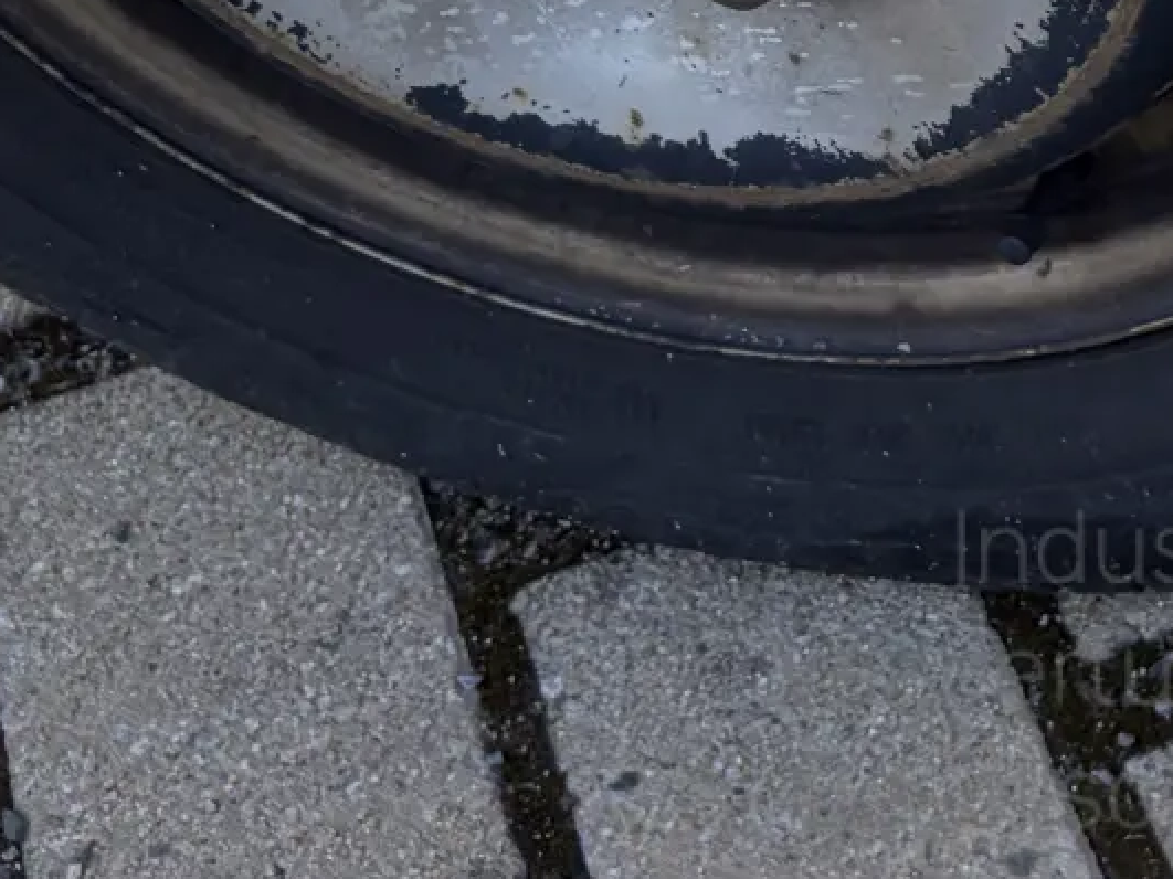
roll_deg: +1.1
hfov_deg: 20.4
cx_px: 1085
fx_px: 3185
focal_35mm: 94
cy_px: -442
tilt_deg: -43.8
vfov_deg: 14.6
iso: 64
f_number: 1.6
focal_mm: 5.96
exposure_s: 1/987
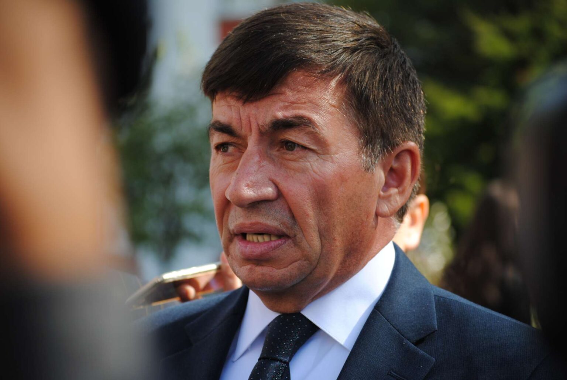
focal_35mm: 108
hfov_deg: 18.9
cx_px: 284
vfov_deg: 12.7
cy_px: 190
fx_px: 1703
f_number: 4.2
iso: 100
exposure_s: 1/320
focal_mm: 72
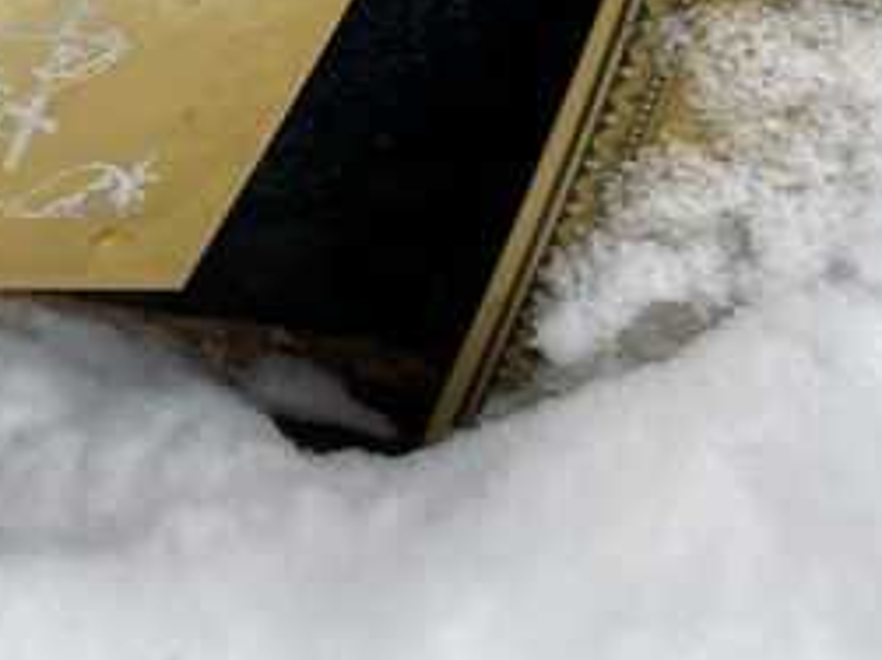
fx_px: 2114
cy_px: -218
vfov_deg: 16.7
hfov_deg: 20.0
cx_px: -474
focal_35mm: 83
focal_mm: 4.25
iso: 32
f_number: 1.8
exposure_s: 1/157
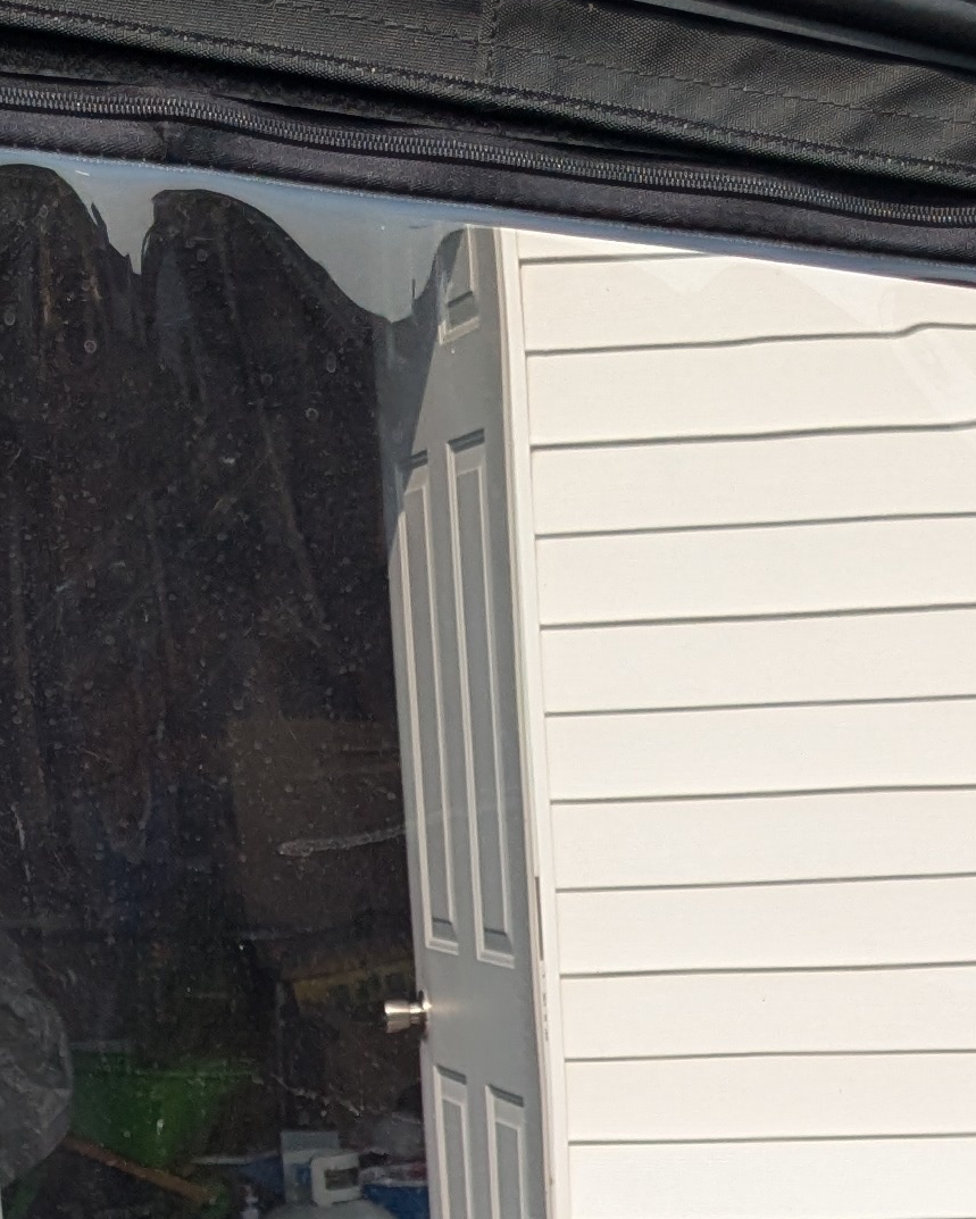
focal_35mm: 99
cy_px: 1985
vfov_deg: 17.0
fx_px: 3573
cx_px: 665
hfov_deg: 15.5
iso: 65
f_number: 1.73
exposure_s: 1/3891
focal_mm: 4.38
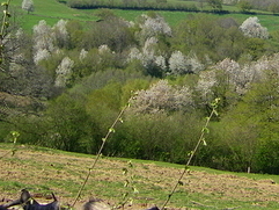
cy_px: -22
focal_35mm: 101
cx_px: 223
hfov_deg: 19.2
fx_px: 814
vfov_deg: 14.3
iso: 64
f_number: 7
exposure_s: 1/160
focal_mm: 6.3
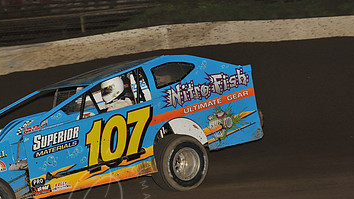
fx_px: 1933
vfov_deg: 5.9
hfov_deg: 10.4
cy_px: 113
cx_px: 90
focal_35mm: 206
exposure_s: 1/320
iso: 1000
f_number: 7.1
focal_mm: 120
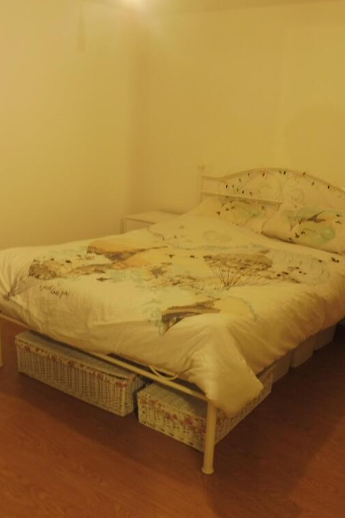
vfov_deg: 55.8
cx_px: 174
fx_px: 489
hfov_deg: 38.9
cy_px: 256
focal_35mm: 34
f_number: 3.3
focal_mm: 4.3
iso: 400
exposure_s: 1/8
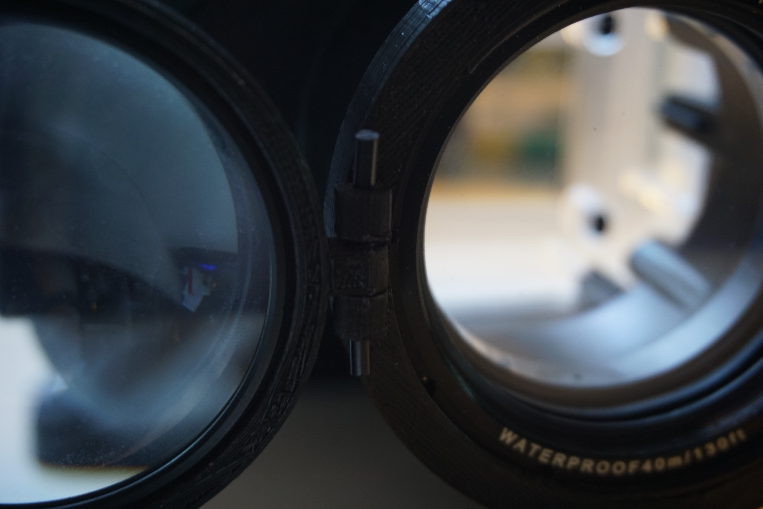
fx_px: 1081
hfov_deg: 38.9
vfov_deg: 26.5
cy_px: 254
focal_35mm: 51
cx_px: 382
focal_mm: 34
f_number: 5
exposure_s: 1/8
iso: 500
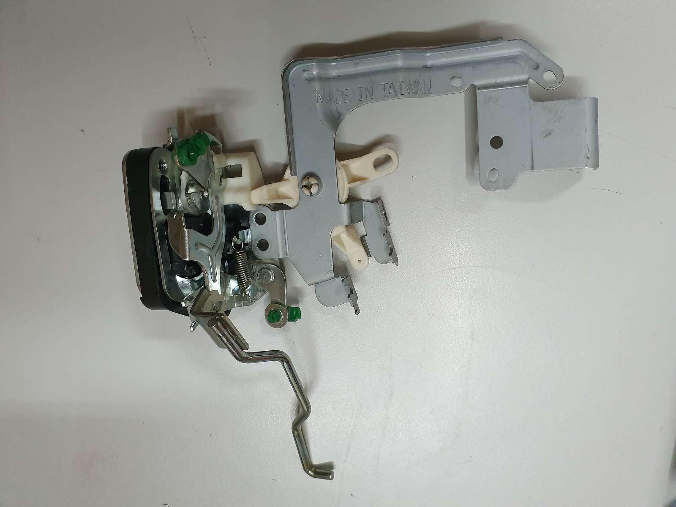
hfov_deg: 67.3
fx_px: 508
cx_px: 338
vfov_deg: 53.1
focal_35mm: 26
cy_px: 254
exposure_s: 1/50
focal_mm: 4.32
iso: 640
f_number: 2.4
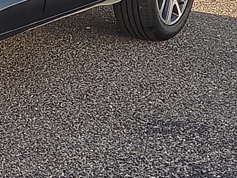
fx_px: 1212
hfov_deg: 10.7
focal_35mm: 177
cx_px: -140
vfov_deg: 8.2
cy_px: -80
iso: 25
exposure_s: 1/1111
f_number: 1.8
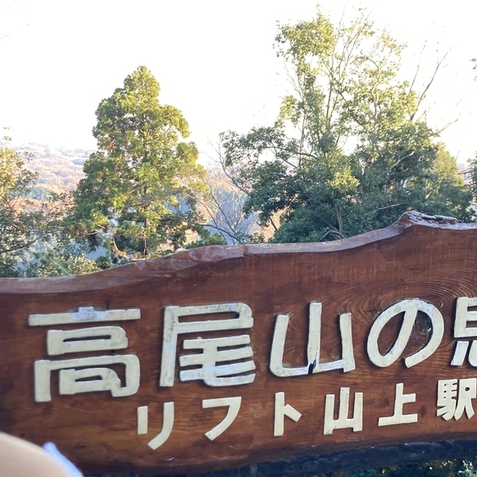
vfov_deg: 33.0
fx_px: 795
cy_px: 326
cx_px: 294
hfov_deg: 33.3
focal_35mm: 51
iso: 64
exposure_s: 1/121
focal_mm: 3.99
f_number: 1.8
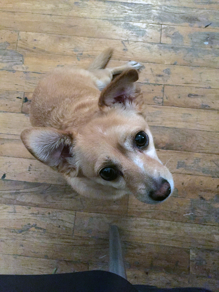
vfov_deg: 61.7
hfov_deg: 48.2
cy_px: 146
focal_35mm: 29
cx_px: 110
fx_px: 245
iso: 800
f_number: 2.2
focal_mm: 4.15
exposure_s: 1/15
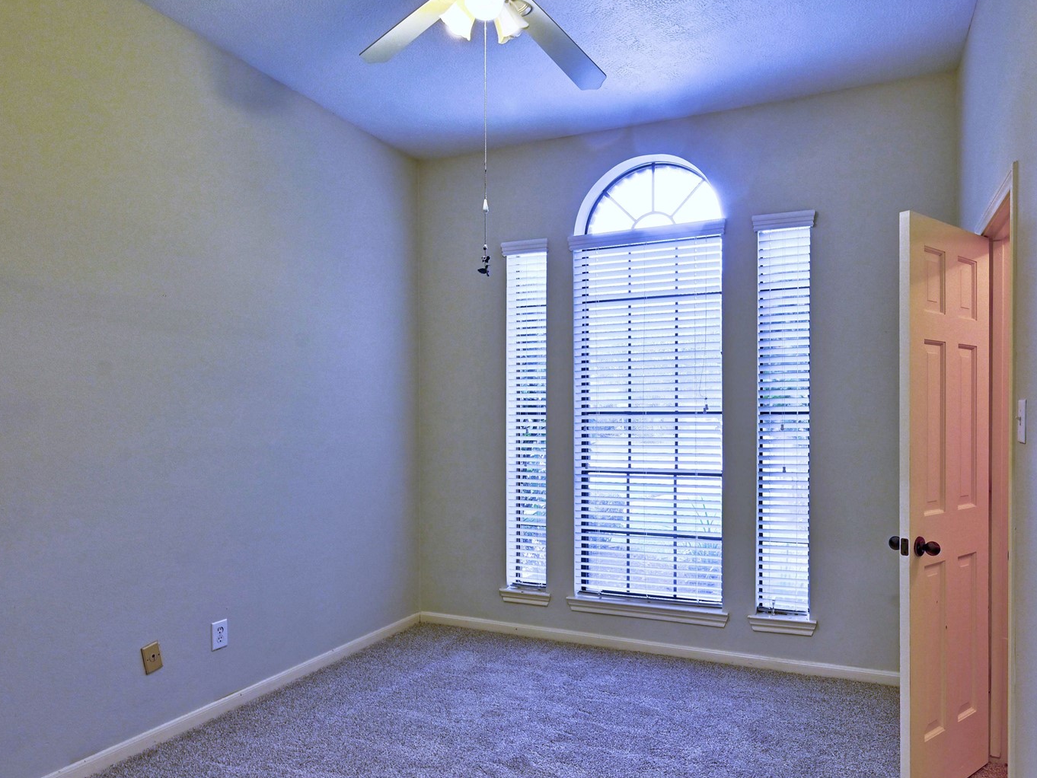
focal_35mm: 23
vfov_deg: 58.8
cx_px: 590
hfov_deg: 73.5
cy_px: 422
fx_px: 689
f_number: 8
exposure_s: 1/13
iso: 400
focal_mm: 15
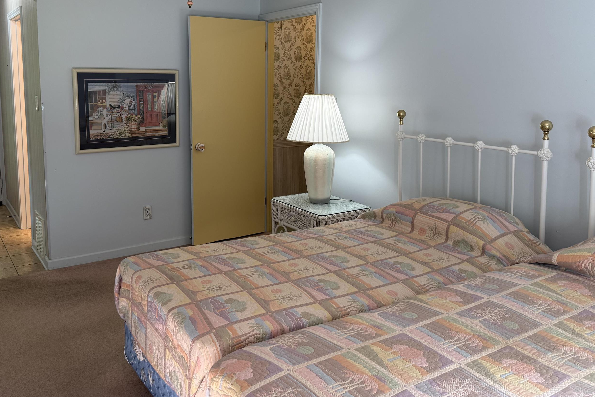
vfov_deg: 41.9
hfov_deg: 60.0
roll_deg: -0.6
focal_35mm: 31
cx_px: 252
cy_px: 142
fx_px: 512
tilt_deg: -5.8
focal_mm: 6.76
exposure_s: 1/120
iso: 160
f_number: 1.78
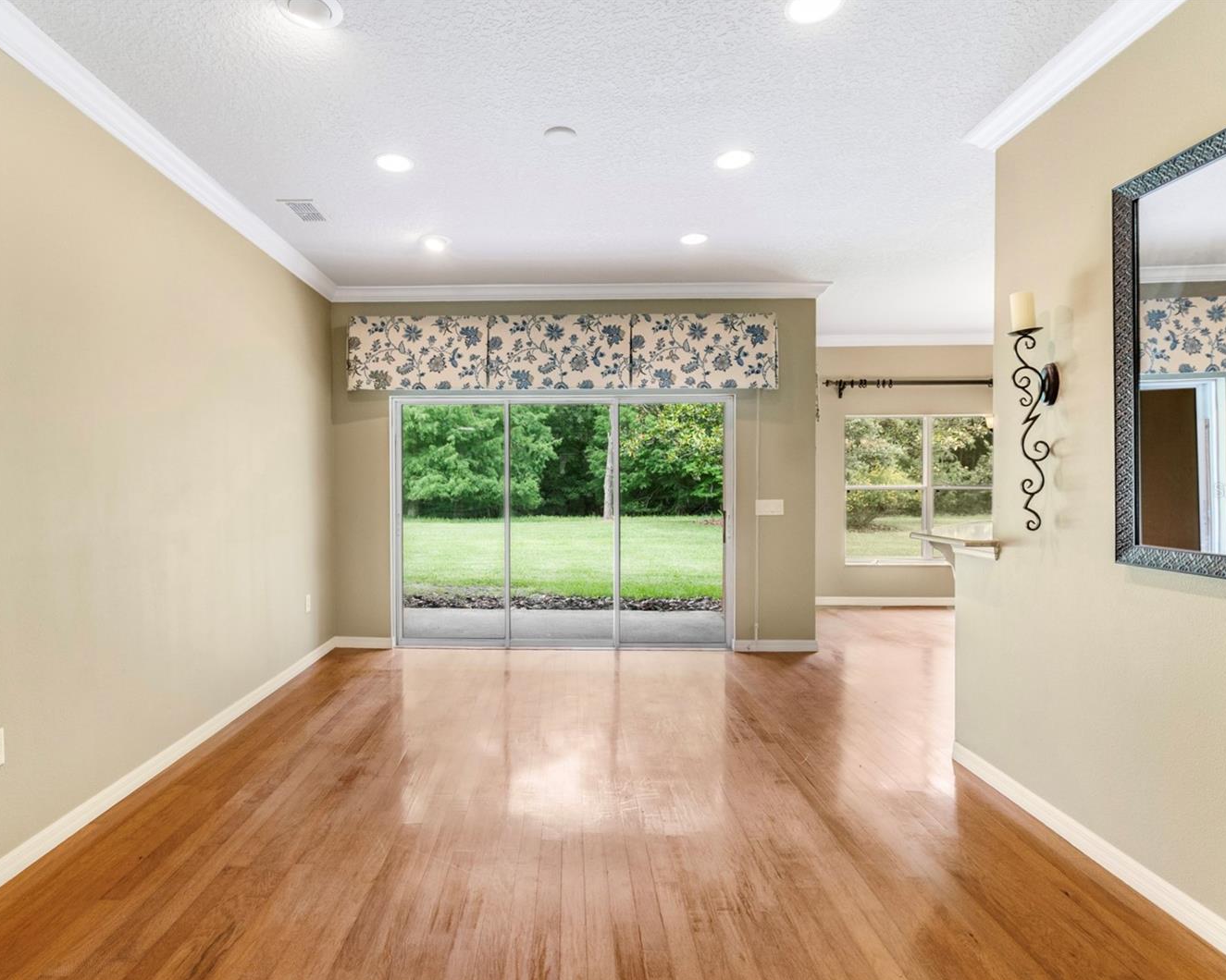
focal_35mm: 17
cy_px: 490
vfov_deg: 77.0
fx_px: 617
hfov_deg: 89.4
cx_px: 556
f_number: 7.1
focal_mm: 10
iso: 100
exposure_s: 1/6
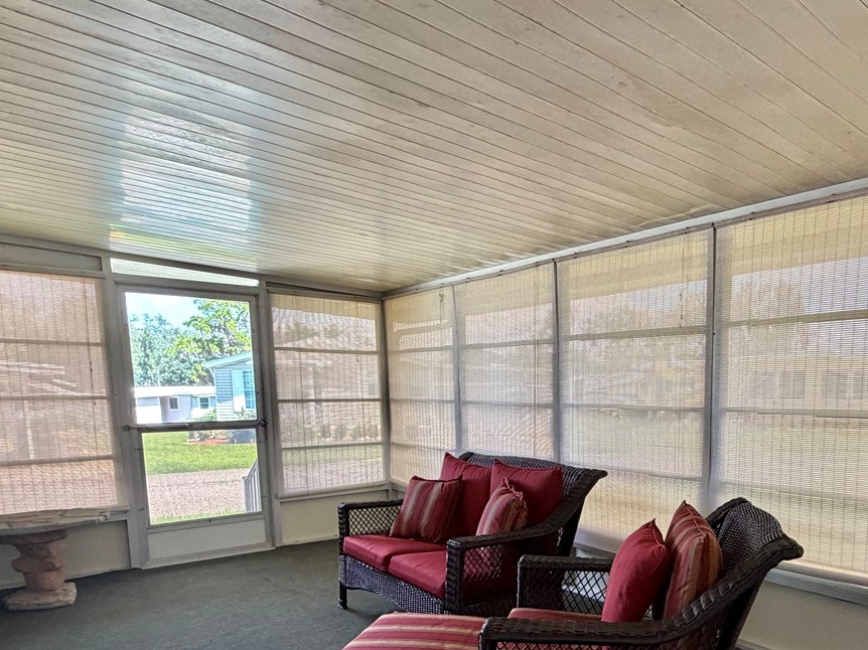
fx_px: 652
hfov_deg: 65.0
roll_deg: +0.6
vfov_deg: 51.3
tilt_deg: -7.4
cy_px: 467
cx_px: 599
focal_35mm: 26
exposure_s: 1/121
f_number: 2.2
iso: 250
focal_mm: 2.22
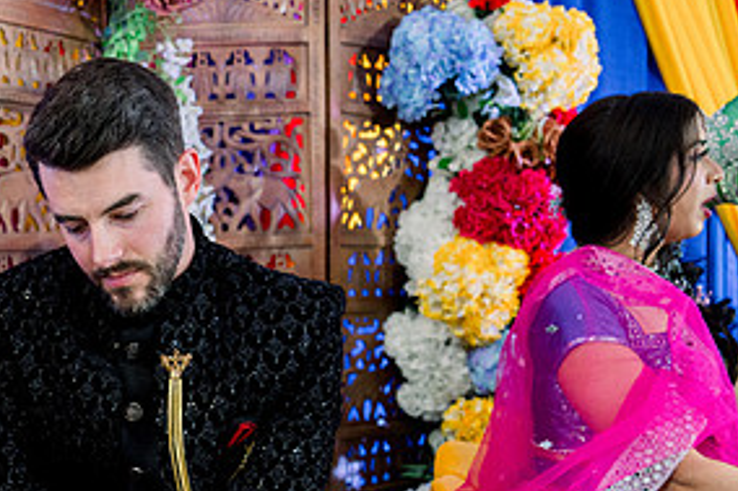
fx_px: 1004
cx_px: 55
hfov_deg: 37.4
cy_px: 487
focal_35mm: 49
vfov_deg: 26.1
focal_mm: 24
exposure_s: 1/125
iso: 1250
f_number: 2.8
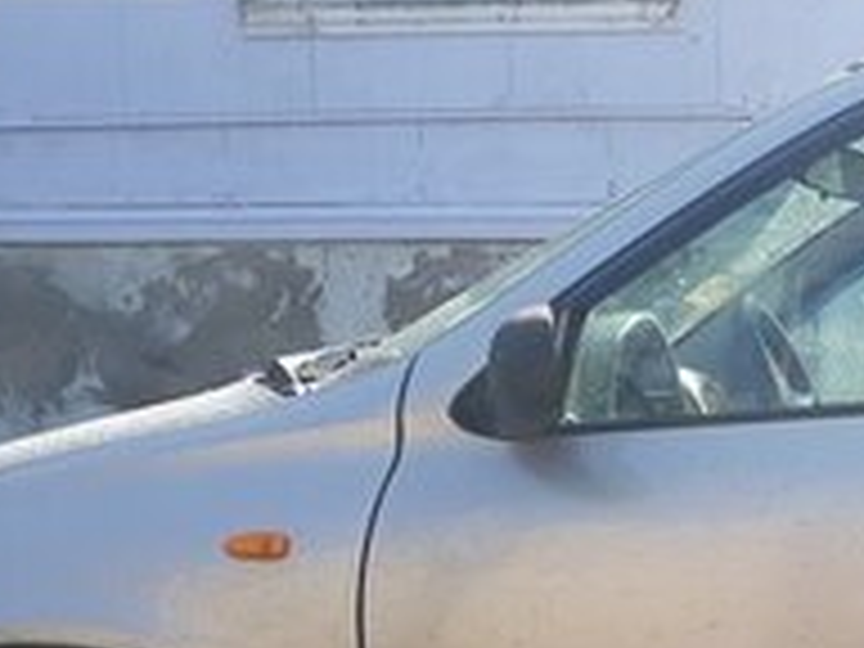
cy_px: 740
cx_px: 1084
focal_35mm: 93
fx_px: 2321
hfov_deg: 19.6
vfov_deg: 15.4
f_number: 1.7
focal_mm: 3.71
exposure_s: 1/750
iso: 40
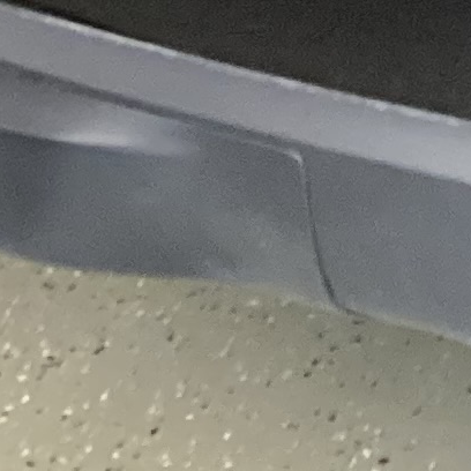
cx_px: 735
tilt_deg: -17.8
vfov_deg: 7.2
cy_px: -859
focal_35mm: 219
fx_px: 3371
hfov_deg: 7.8
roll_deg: +1.4
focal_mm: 3.3
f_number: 2.4
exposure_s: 1/33
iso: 400
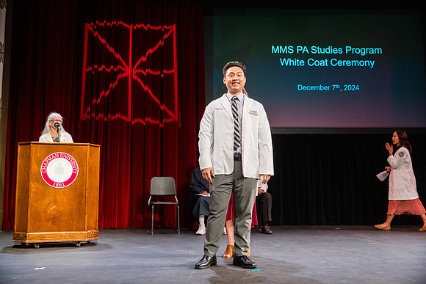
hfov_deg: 49.5
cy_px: 142
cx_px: 213
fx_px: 462
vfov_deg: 34.2
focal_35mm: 39
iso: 1250
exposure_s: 1/320
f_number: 3.5
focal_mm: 39
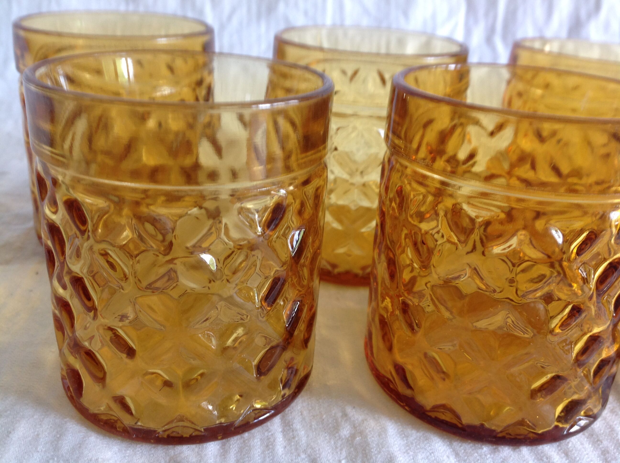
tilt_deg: -25.4
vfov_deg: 40.6
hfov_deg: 52.7
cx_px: 310
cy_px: 232
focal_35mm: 35
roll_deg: -3.5
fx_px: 626
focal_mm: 4.28
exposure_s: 1/20
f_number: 2.4
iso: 50
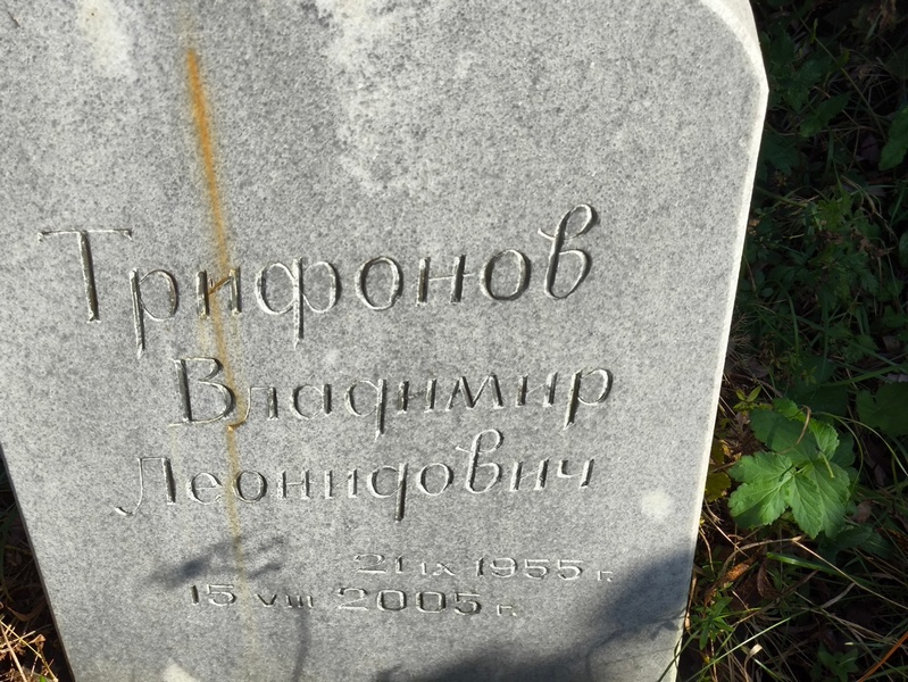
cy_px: 341
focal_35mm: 50
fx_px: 1312
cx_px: 454
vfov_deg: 29.1
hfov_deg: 38.2
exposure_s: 1/811
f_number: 1.7
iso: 50
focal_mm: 4.71
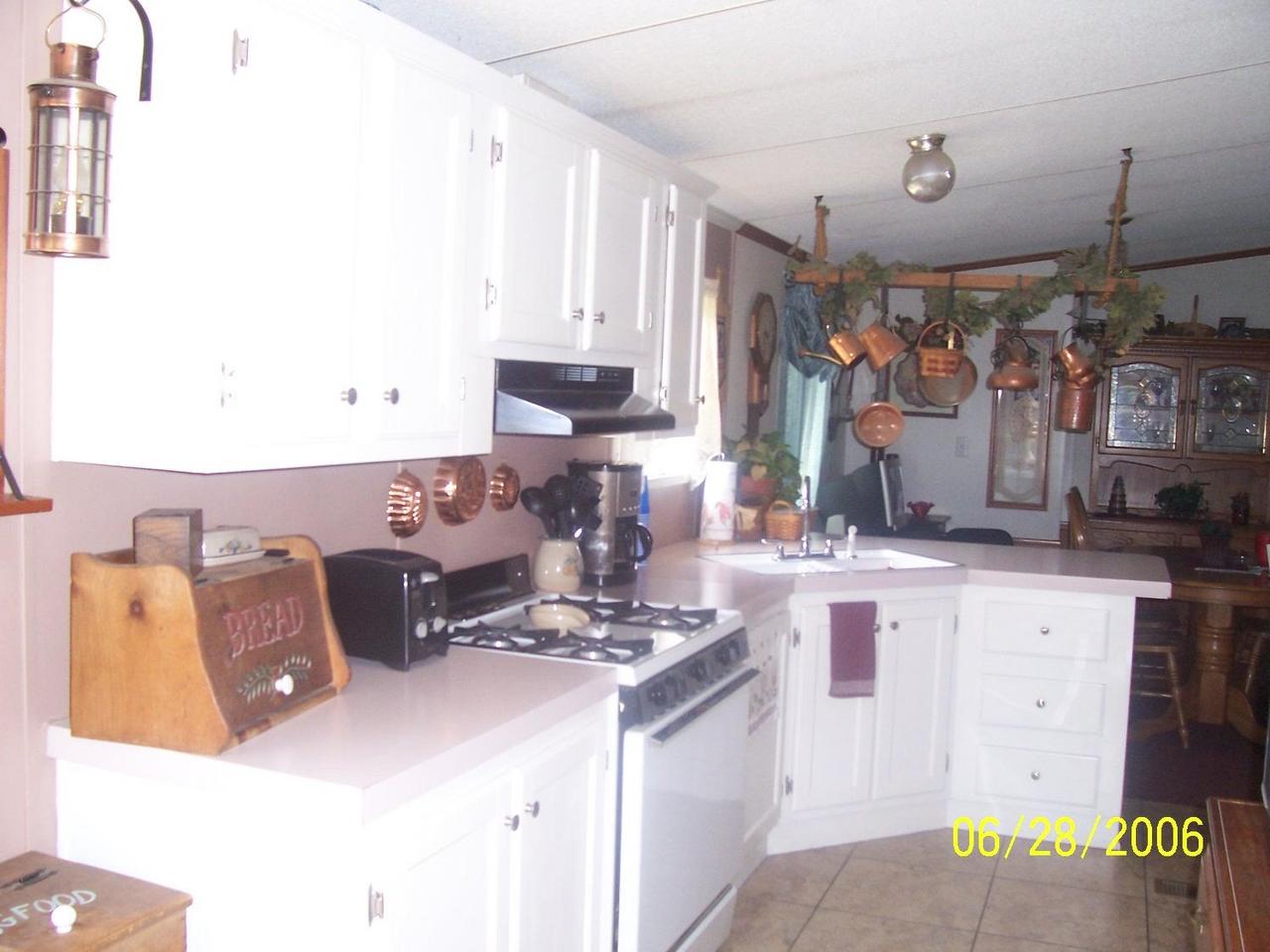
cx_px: 635
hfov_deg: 54.0
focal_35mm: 34
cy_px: 476
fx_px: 1247
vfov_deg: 41.8
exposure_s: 1/60
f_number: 2.7
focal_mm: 5.6
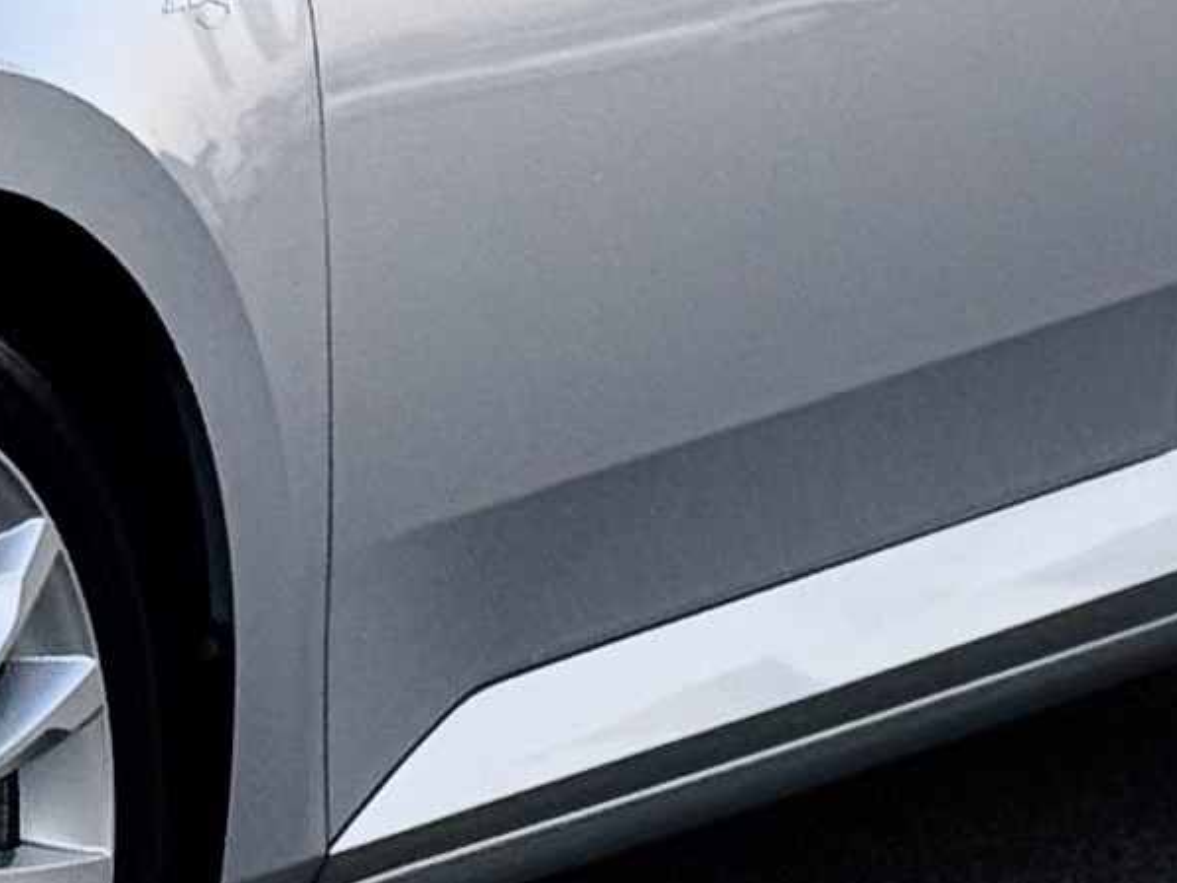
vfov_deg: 4.6
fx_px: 11019
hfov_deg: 6.1
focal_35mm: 324
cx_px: -359
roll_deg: -1.5
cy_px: -97
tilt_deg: -6.2
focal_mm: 6.76
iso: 64
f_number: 1.78
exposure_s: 1/242
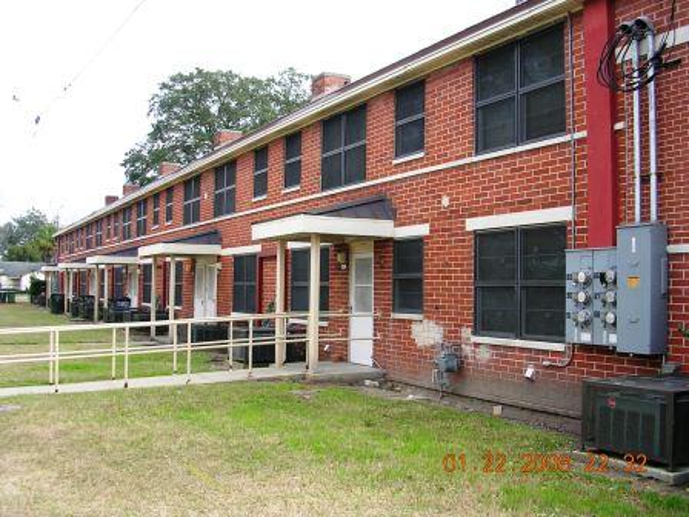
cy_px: 258
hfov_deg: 49.0
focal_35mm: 38
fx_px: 756
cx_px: 344
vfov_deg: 37.7
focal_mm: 5.8
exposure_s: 1/243
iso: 50
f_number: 2.8
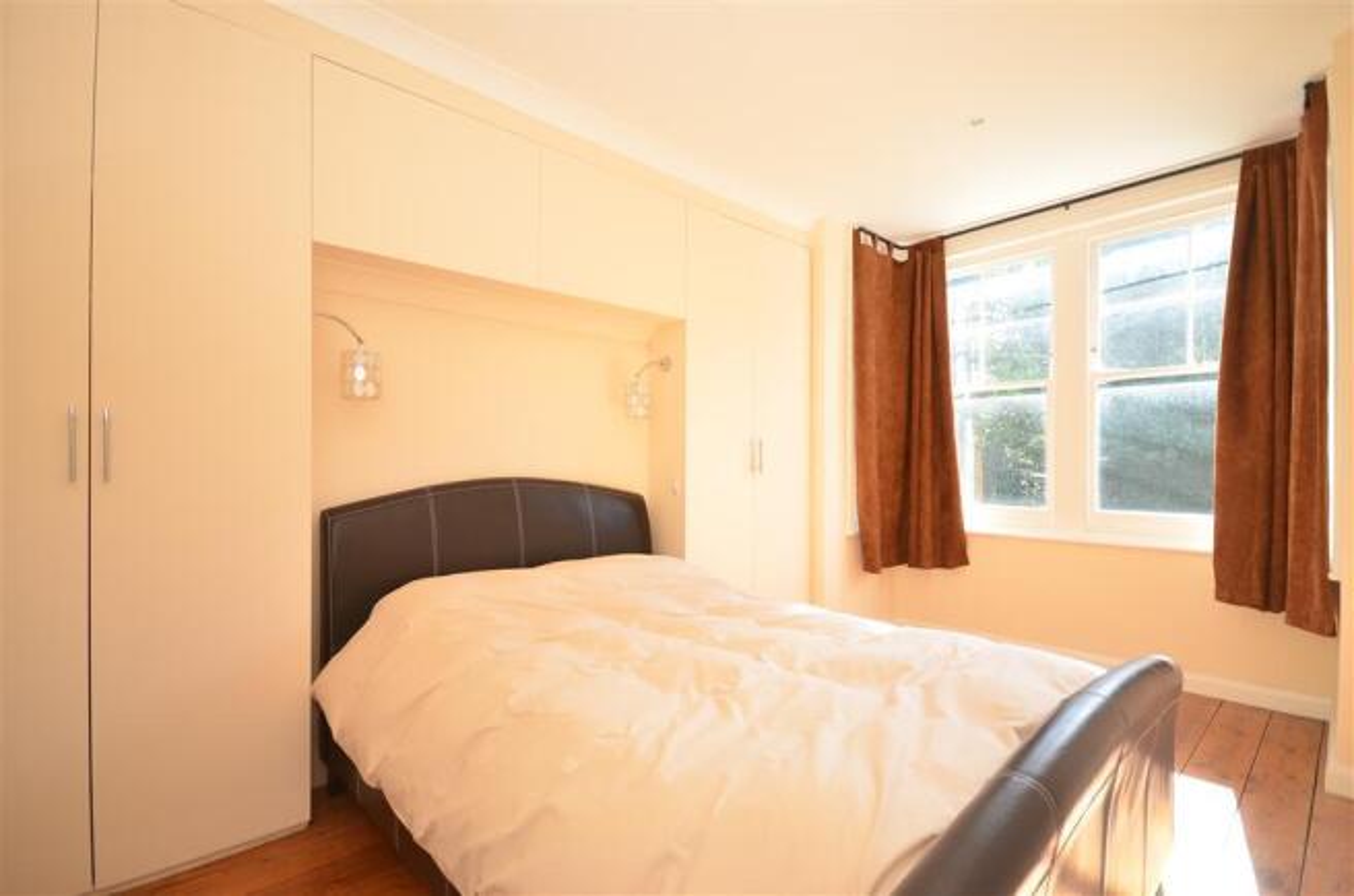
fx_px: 619
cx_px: 677
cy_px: 448
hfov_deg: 95.1
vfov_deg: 71.8
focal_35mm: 16
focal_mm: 11
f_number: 5
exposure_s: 1/50
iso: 200
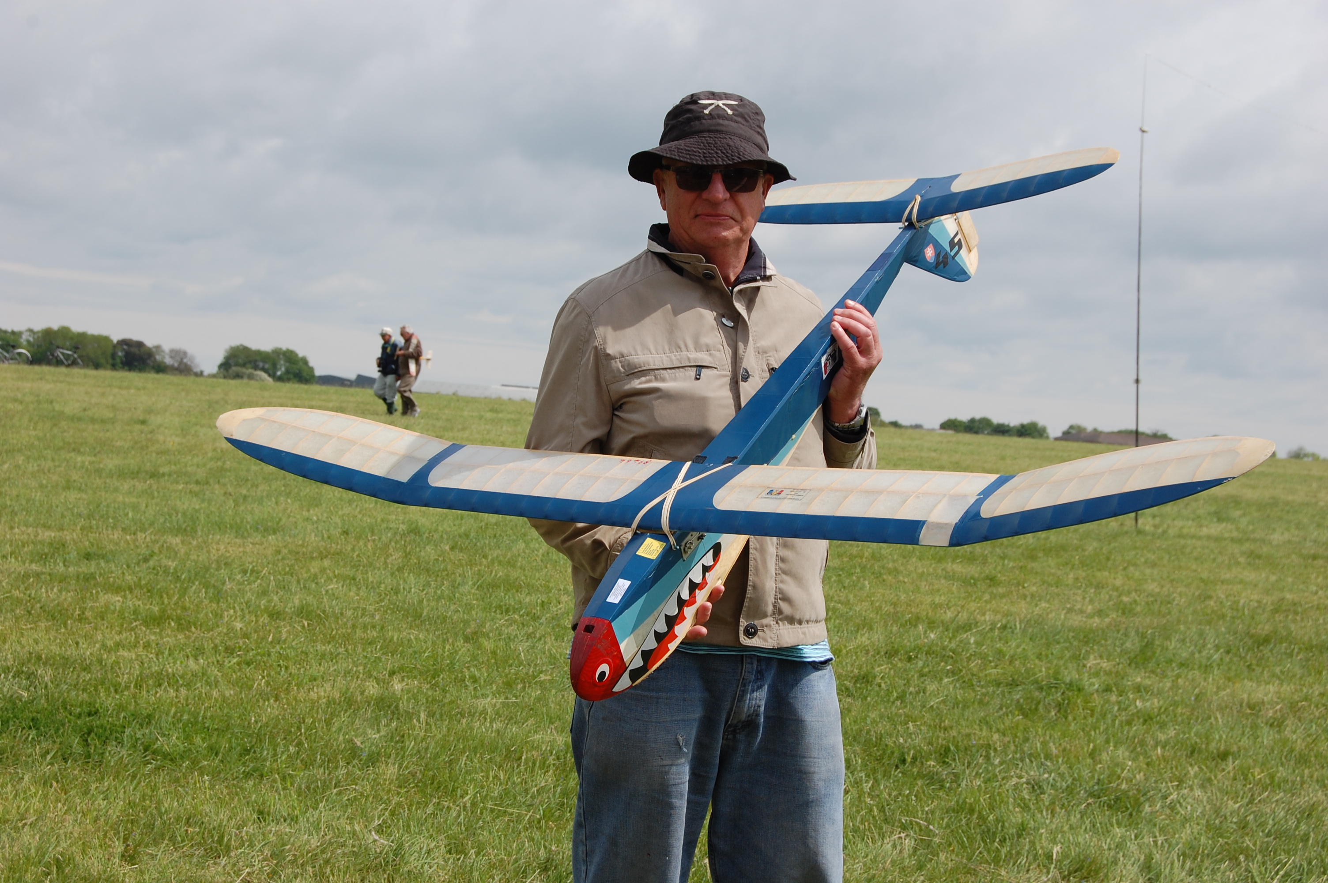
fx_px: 2211
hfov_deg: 33.4
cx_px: 664
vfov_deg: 22.6
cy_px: 442
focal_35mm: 60
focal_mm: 40
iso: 200
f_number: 10
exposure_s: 1/400
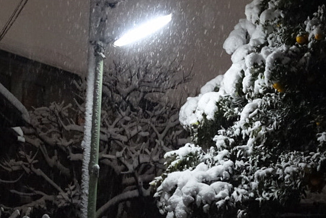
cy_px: 179
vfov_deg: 15.1
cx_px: 180
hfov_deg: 22.6
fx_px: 815
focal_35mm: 90
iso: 2500
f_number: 2.5
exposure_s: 1/40
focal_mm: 11.56
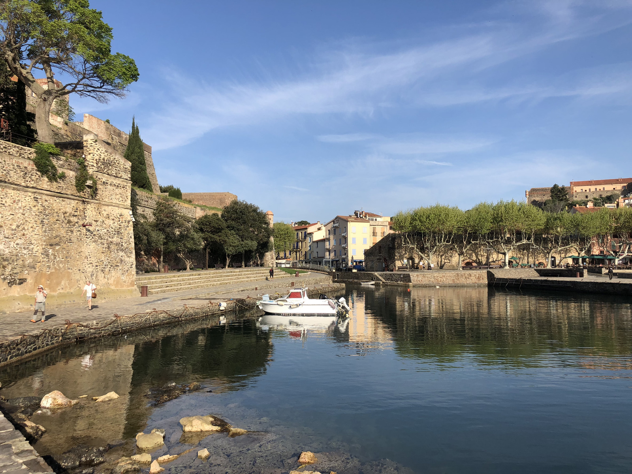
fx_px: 511
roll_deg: +0.7
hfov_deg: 63.4
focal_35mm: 28
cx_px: 316
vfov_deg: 49.7
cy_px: 237
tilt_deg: +4.5
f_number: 1.8
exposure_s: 1/2000
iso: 20
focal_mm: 4
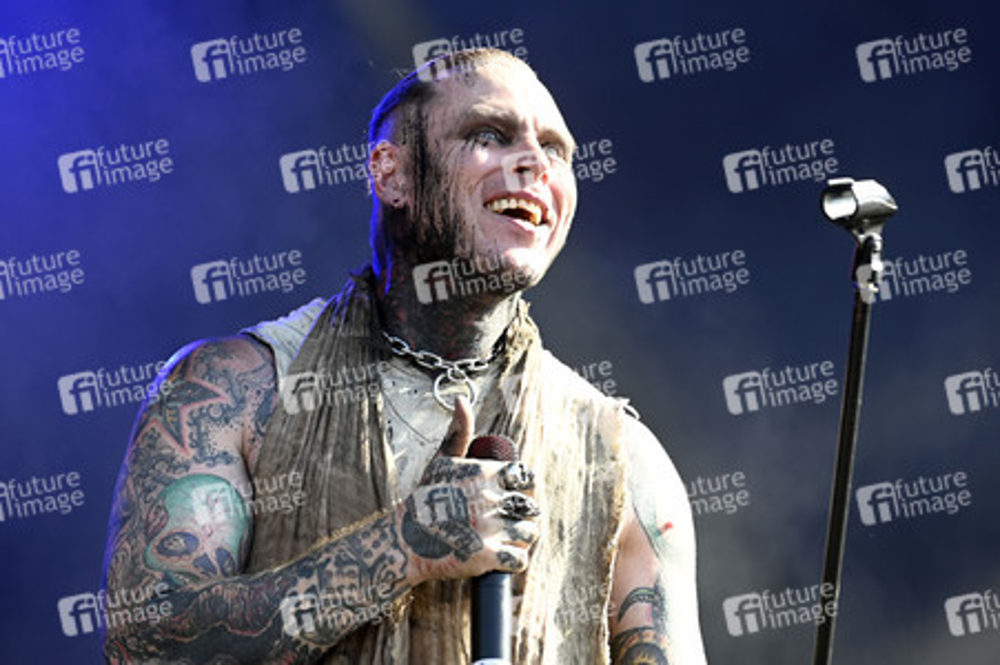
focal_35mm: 135
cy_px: 332
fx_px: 3747
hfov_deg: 15.2
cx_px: 500
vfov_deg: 10.1
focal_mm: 135
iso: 320
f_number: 4
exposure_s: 1/500
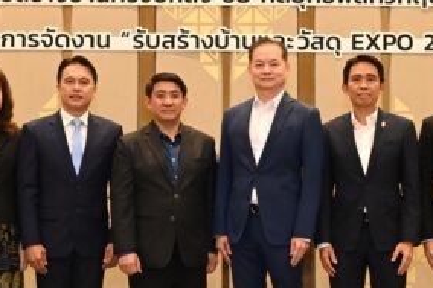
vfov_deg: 13.7
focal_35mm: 100
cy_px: 107
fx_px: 1202
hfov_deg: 20.4
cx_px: 235
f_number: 4
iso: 4000
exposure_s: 1/160
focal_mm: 37
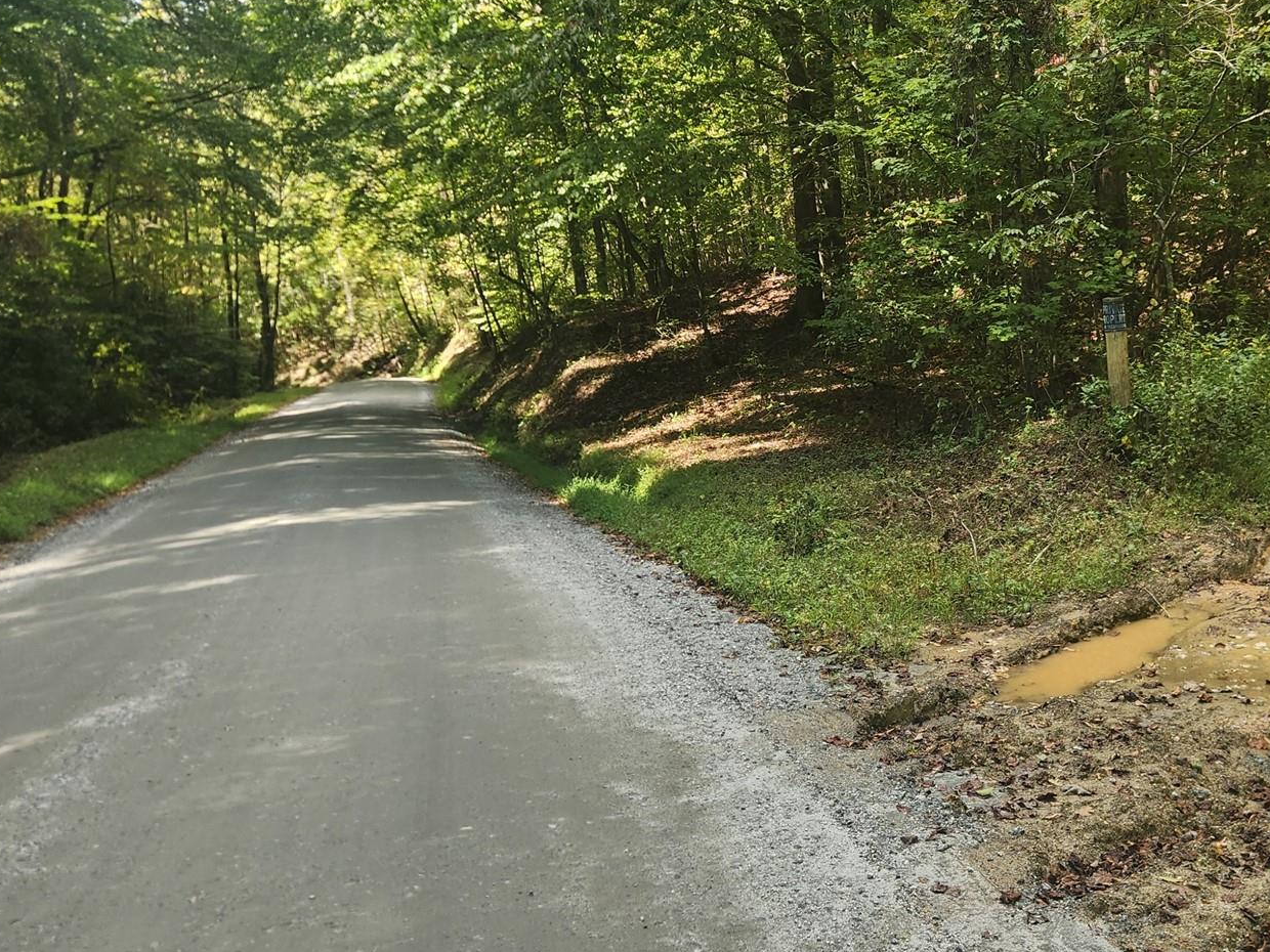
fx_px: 1394
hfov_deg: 47.7
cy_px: 381
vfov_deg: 37.6
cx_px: 902
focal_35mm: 38
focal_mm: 5.4
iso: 40
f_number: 1.8
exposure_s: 1/180
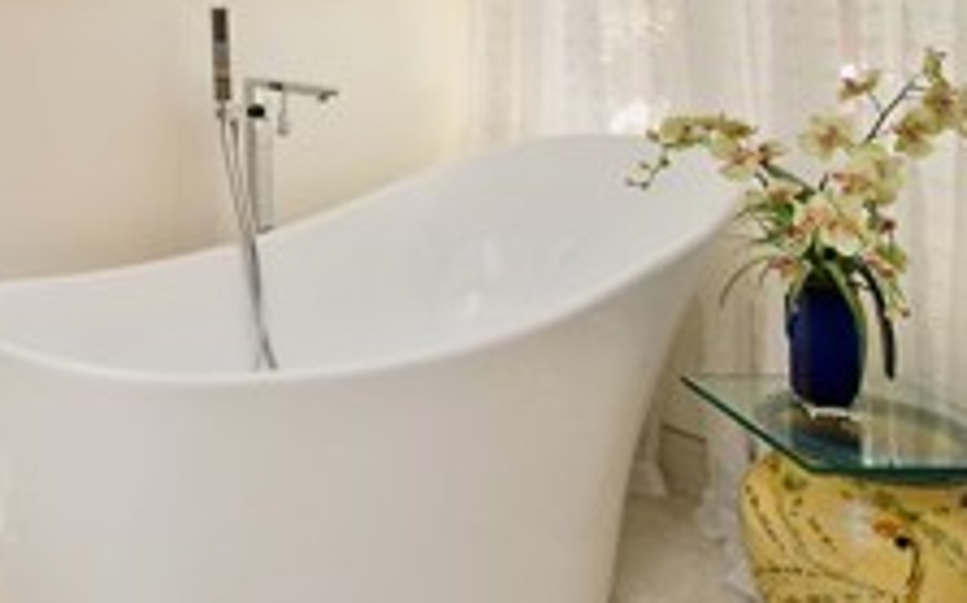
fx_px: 1080
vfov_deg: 28.4
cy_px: -59
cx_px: 4
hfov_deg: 42.0
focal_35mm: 41
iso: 200
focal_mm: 14
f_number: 7.1
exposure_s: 1/5
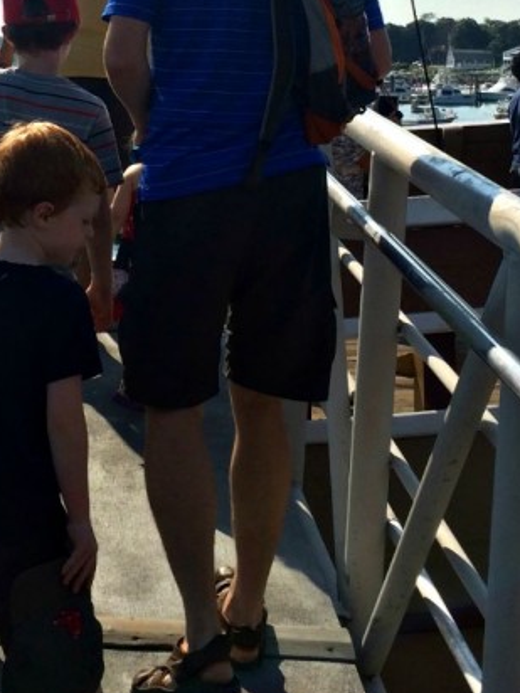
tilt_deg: +1.0
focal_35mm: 72
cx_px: 96
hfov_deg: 20.2
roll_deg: +0.0
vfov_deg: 25.8
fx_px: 1442
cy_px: 15
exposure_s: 1/1786
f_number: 2.2
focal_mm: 4.15
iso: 32
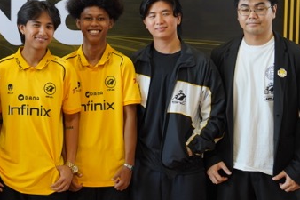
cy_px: 35
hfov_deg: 22.5
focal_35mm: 89
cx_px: 55
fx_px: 741
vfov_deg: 15.2
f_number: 3.5
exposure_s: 1/200
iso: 800
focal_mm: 47
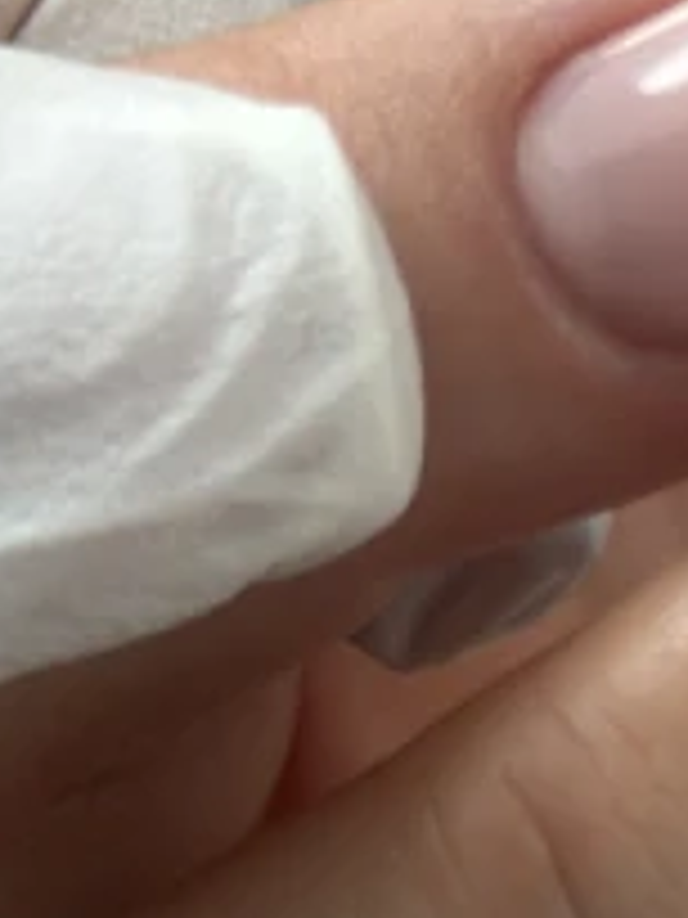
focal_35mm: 188
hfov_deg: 7.7
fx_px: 4982
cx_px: 1111
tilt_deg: -35.7
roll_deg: -1.3
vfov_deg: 10.4
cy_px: 1084
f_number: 1.78
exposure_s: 1/1815
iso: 80
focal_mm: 6.86
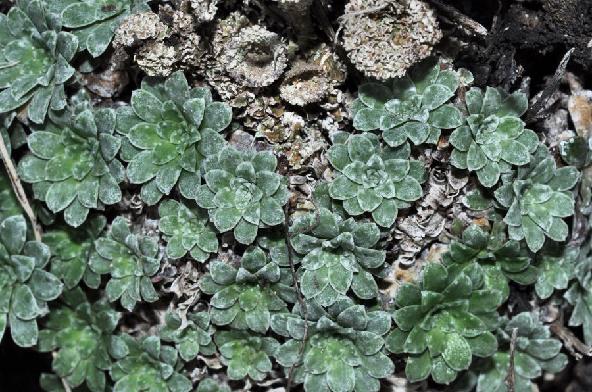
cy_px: 196
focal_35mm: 90
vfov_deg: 15.1
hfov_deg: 22.7
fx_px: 1477
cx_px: 296
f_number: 18
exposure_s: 1/125
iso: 200
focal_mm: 60
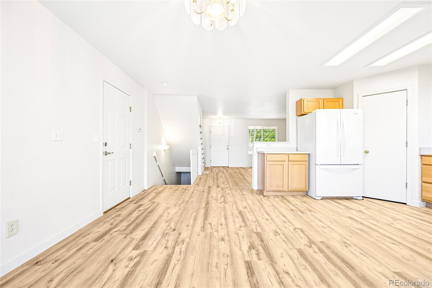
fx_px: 168
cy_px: 144
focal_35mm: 14
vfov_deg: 81.2
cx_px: 216
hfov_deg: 104.3
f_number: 8
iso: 140
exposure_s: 1/15
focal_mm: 14
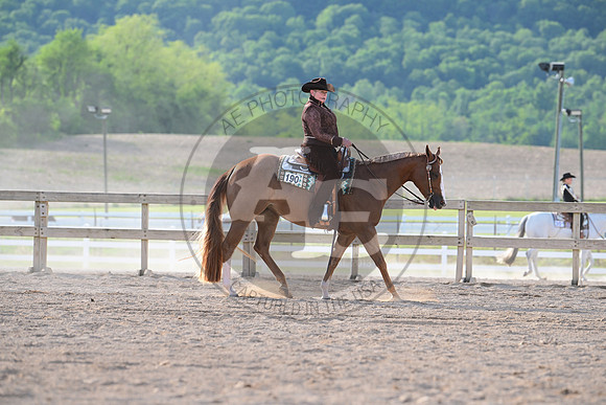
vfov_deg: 6.9
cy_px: 202
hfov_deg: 10.3
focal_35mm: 200
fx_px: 3367
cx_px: 303
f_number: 5
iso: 1000
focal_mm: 200
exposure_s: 1/2000
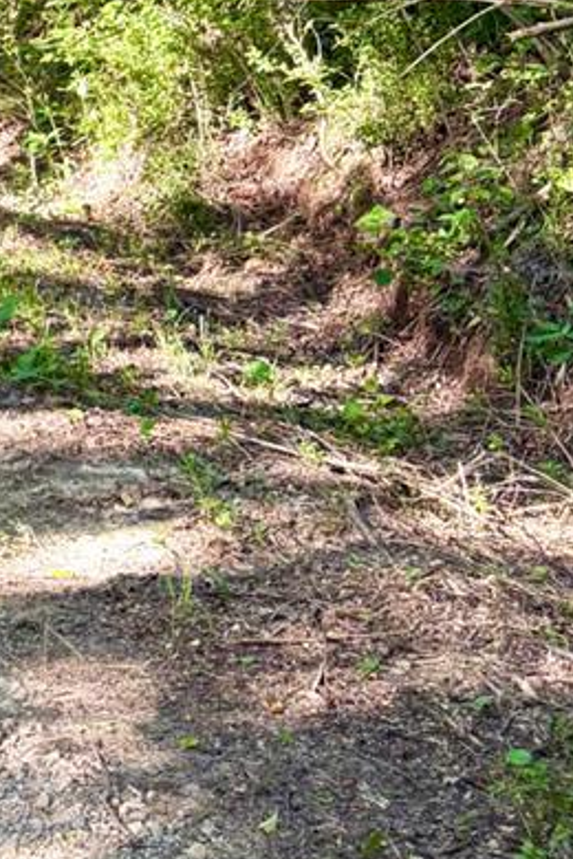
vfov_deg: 20.1
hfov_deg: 12.9
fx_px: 2292
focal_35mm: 96
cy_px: -144
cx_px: -471
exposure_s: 1/189
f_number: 1.78
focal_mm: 6.76
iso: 125
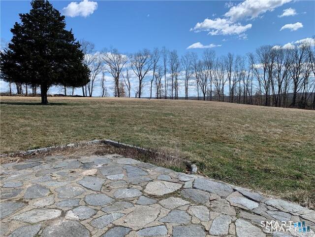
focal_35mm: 26
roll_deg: +0.7
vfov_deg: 53.1
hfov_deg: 67.3
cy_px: 118
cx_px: 158
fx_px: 237
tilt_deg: -5.9
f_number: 1.8
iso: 25
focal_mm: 4.25
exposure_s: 1/2075
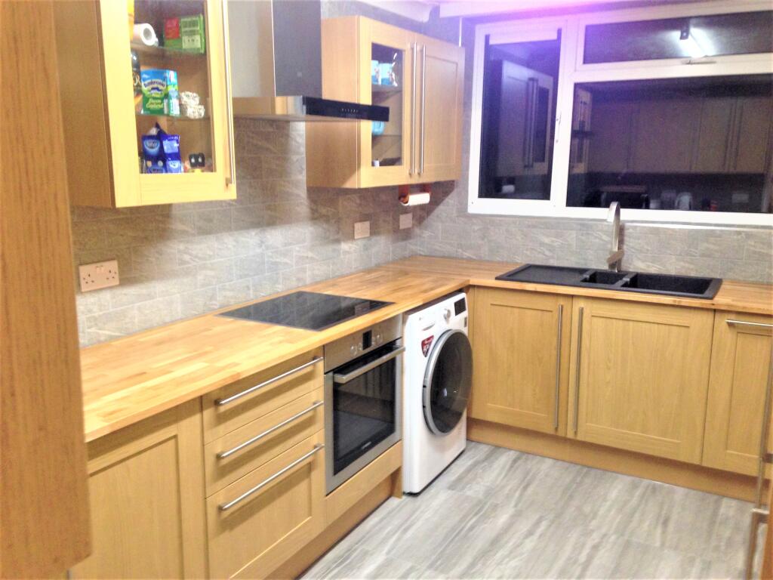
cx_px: 386
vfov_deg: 42.9
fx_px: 737
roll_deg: +2.1
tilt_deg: -11.0
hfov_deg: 55.4
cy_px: 290
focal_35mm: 33
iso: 160
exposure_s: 1/20
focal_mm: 4.12
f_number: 2.4
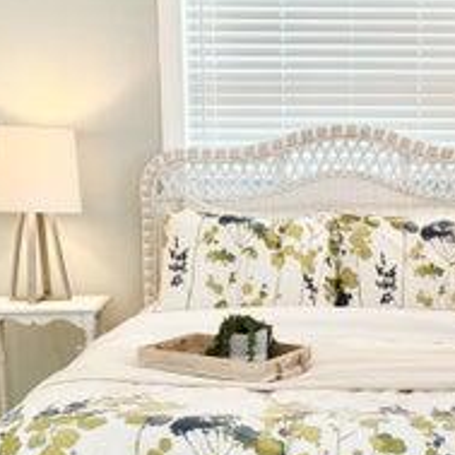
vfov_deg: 23.9
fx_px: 1071
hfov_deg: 23.7
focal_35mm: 72
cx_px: 356
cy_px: 294
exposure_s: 1/120
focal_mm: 6.76
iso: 200
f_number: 1.78
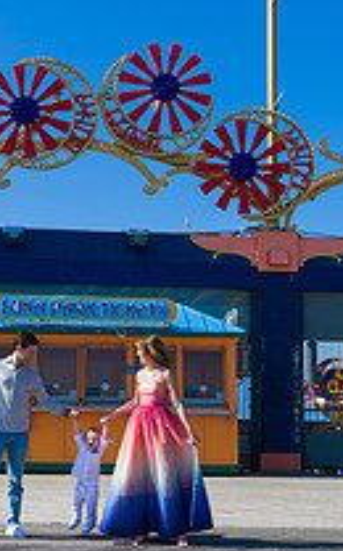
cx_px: 124
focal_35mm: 68
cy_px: 167
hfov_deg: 19.0
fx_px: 1021
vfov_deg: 29.9
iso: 200
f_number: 5
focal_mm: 24
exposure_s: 1/1600
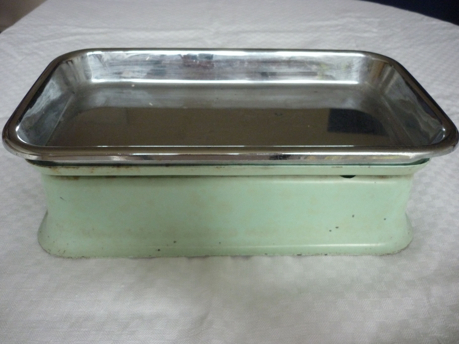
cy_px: 172
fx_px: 438
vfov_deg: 42.9
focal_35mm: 33
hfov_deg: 55.4
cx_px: 230
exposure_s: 1/25
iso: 400
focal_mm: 5.5
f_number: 2.8
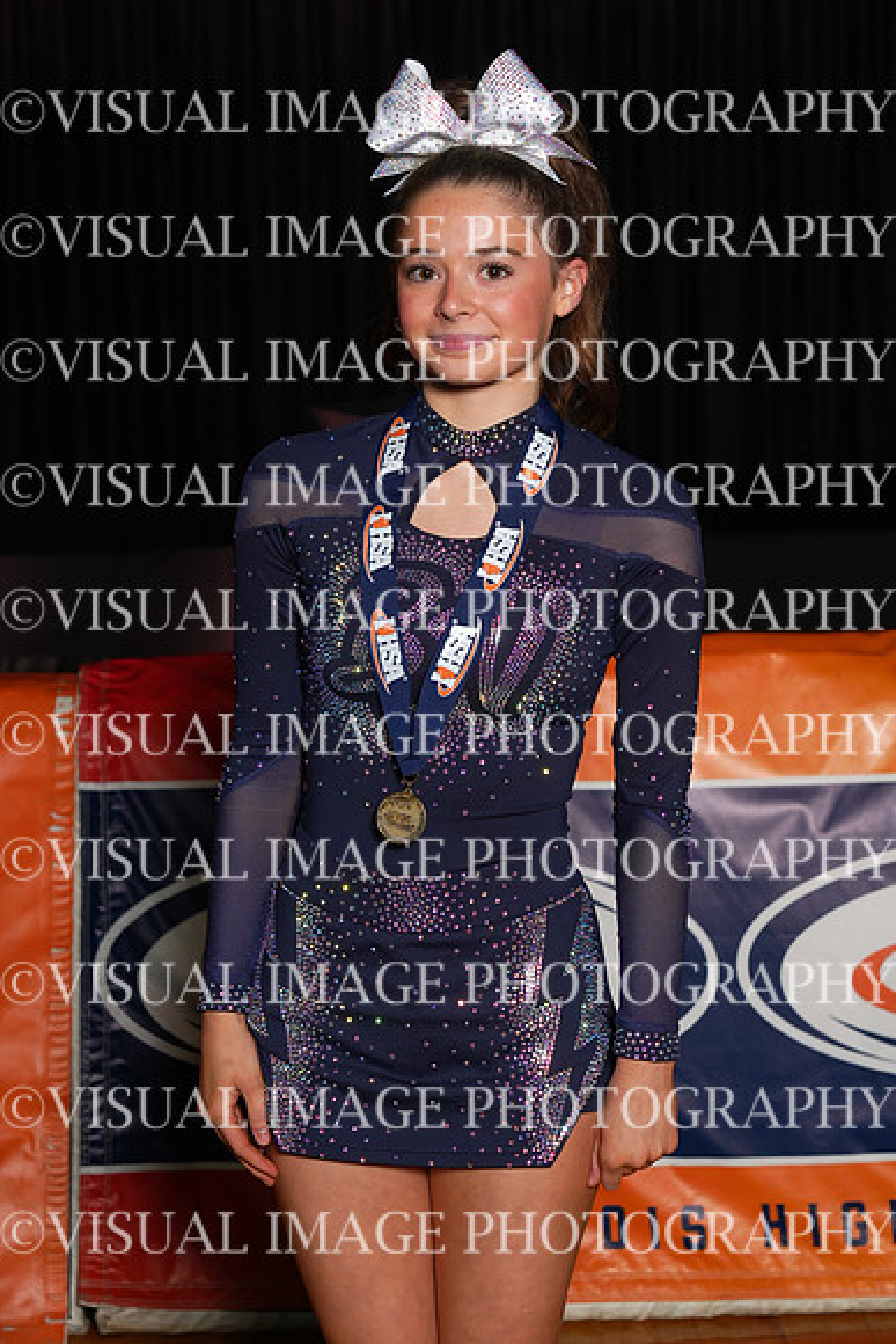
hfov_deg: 15.2
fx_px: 3358
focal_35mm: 90
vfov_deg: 22.6
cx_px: 448
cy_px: 672
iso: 640
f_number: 8
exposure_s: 1/160
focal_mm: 90
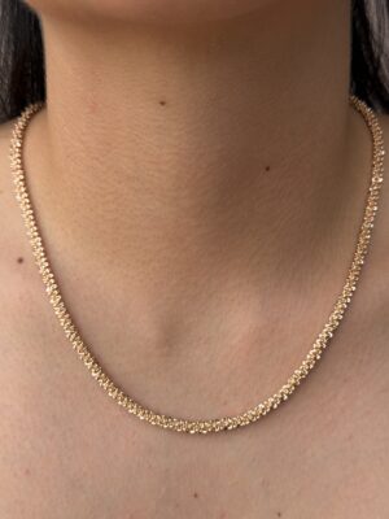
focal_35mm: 48
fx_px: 719
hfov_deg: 30.3
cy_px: 260
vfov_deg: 39.7
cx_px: 194
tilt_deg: -14.2
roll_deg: +0.0
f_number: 1.78
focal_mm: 6.76
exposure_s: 1/249
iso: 64
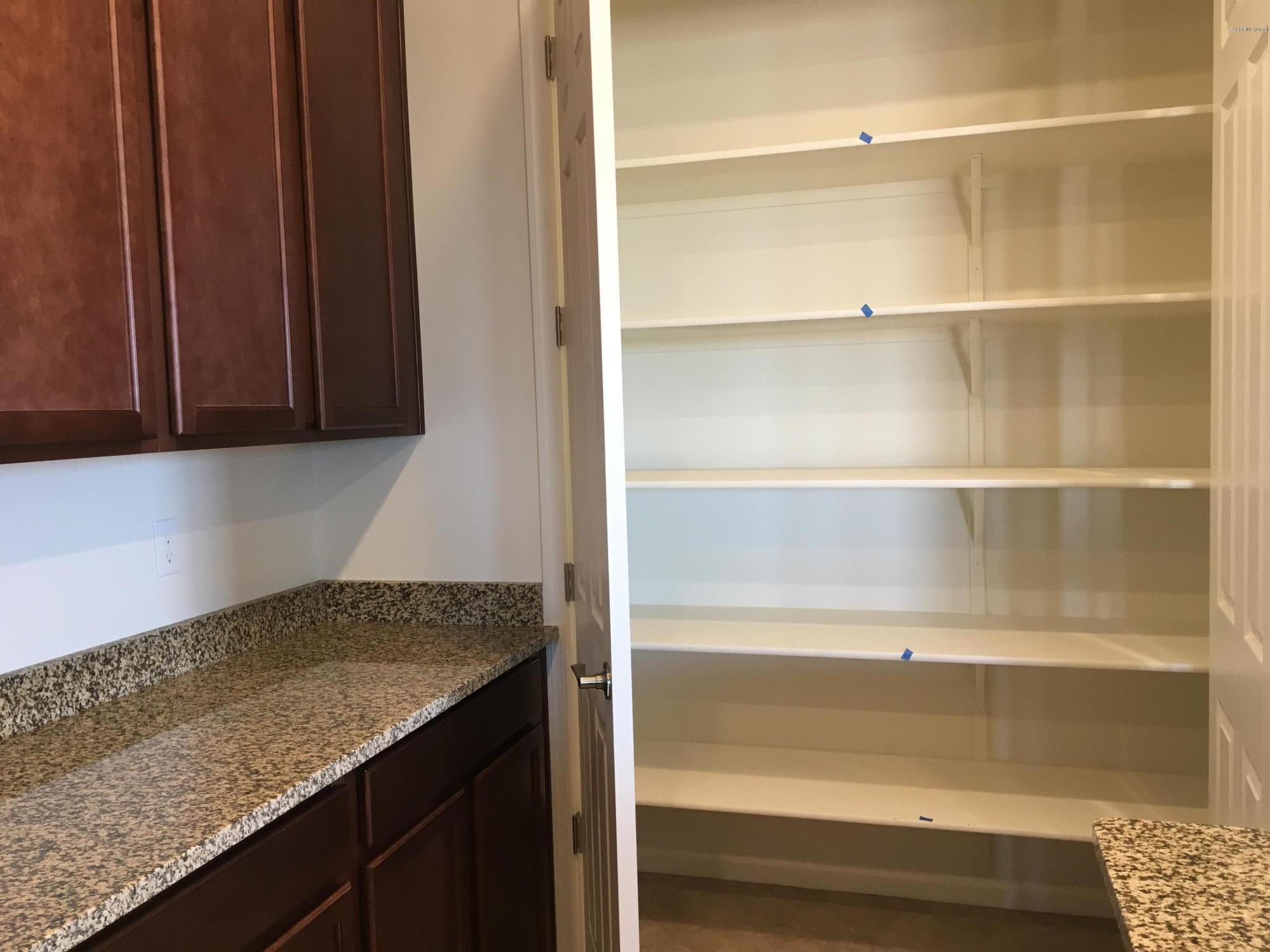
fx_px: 1064
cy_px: 476
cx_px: 635
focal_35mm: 29
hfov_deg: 61.7
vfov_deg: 48.2
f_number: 2.2
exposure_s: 1/30
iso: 50
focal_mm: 4.15
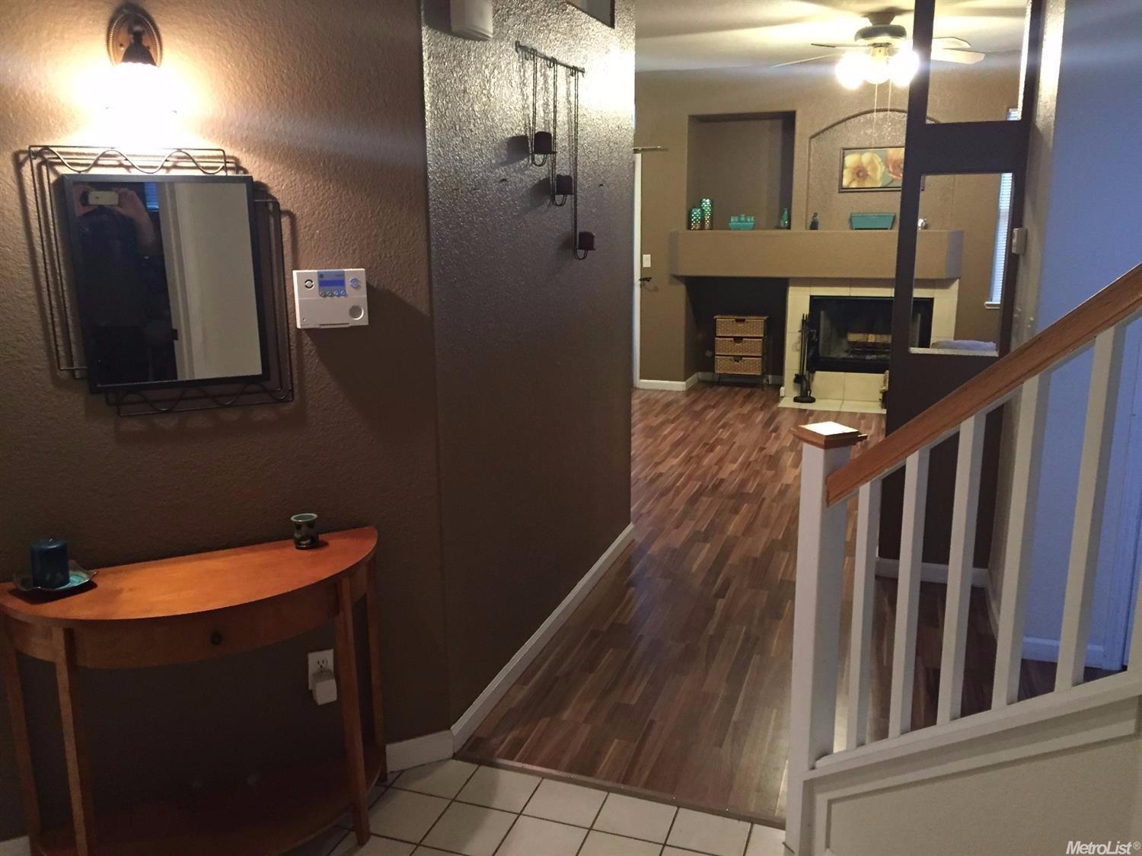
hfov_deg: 61.7
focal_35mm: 29
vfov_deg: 48.2
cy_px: 428
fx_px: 956
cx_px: 571
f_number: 2.2
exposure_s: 1/24
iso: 250
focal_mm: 4.15
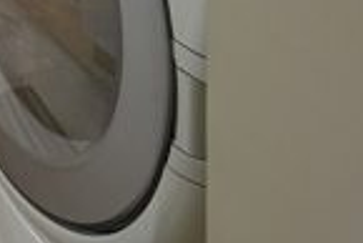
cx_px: -411
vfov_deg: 12.3
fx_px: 777
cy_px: -403
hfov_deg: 17.0
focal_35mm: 77
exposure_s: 5
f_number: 10
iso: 100
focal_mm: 14
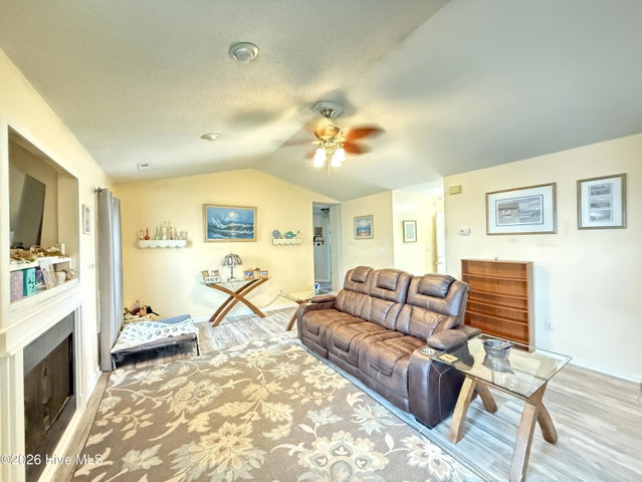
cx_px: 321
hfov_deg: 102.0
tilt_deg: +0.5
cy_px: 241
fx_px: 260
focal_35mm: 14
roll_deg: +1.2
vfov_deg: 85.7
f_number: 2.2
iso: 2500
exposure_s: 1/30
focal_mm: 2.22
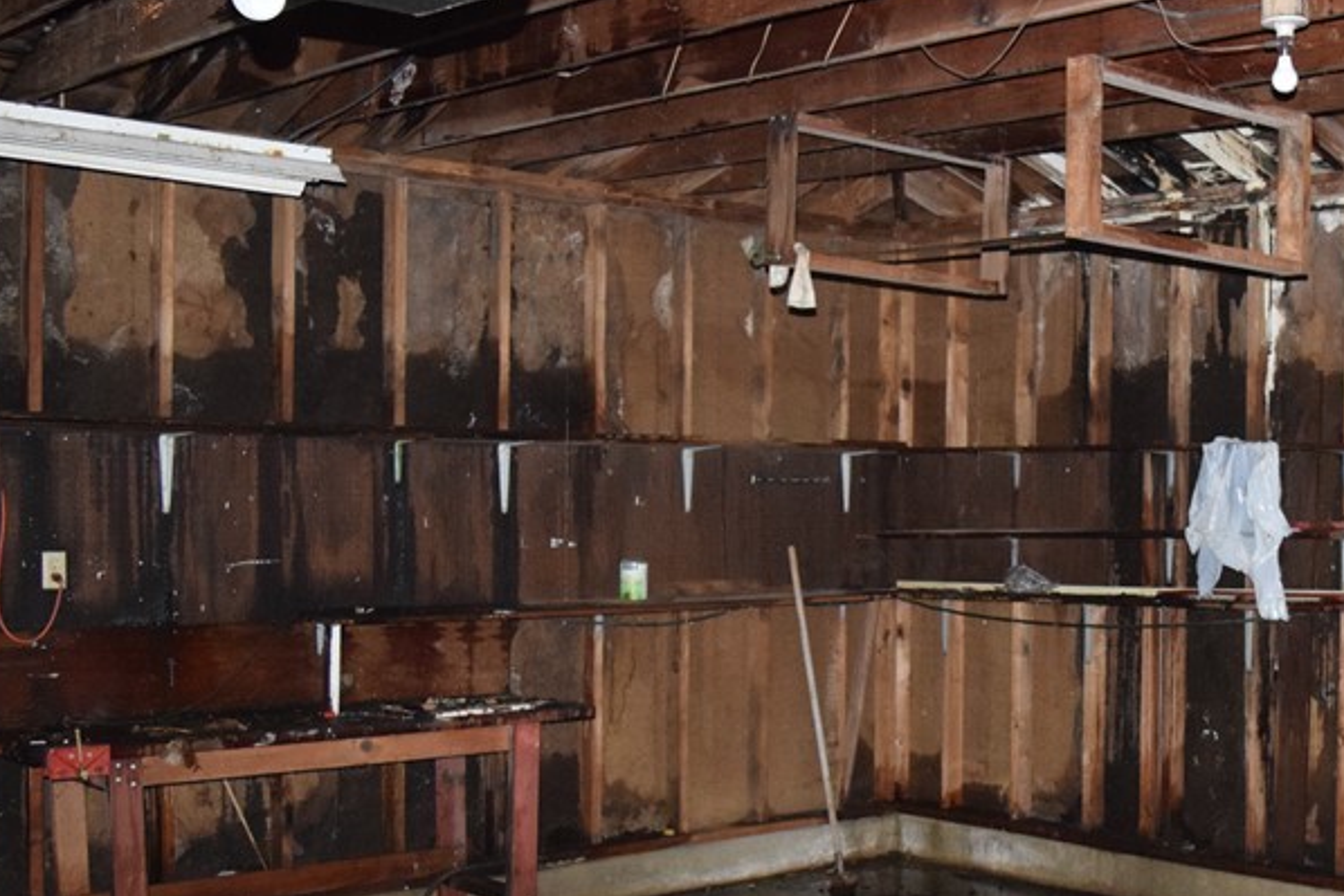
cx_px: 1115
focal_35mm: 49
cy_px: 570
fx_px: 1830
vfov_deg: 27.4
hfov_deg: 38.5
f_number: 3.5
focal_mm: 18
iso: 3200
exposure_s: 1/60
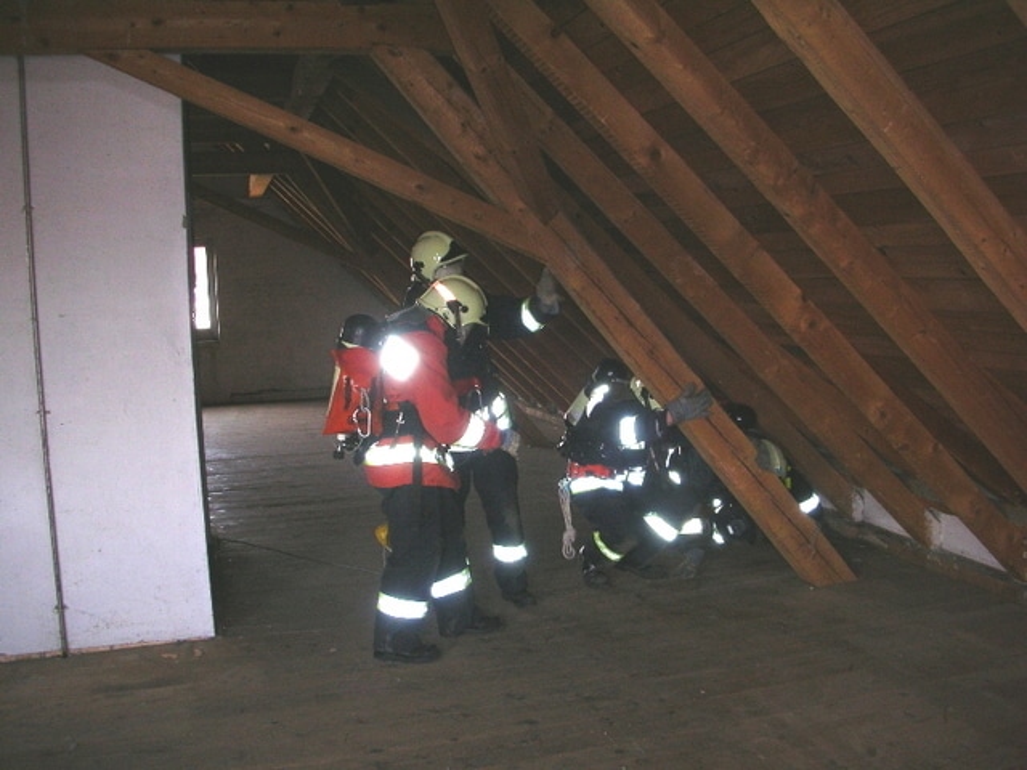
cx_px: 514
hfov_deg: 52.6
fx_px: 1038
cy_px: 385
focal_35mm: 35
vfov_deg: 40.7
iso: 50
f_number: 3
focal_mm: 5.8
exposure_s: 1/60.1
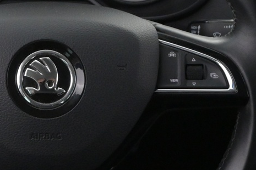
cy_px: 70
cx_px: 39
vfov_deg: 9.9
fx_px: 986
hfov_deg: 14.7
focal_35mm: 139
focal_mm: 26.5
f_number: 4.5
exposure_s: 1/40
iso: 3200
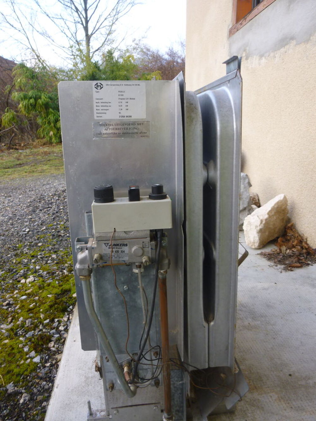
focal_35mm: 25
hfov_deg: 54.9
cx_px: 158
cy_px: 210
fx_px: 304
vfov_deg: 69.4
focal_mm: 4.5
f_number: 3.1
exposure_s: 1/60
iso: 100
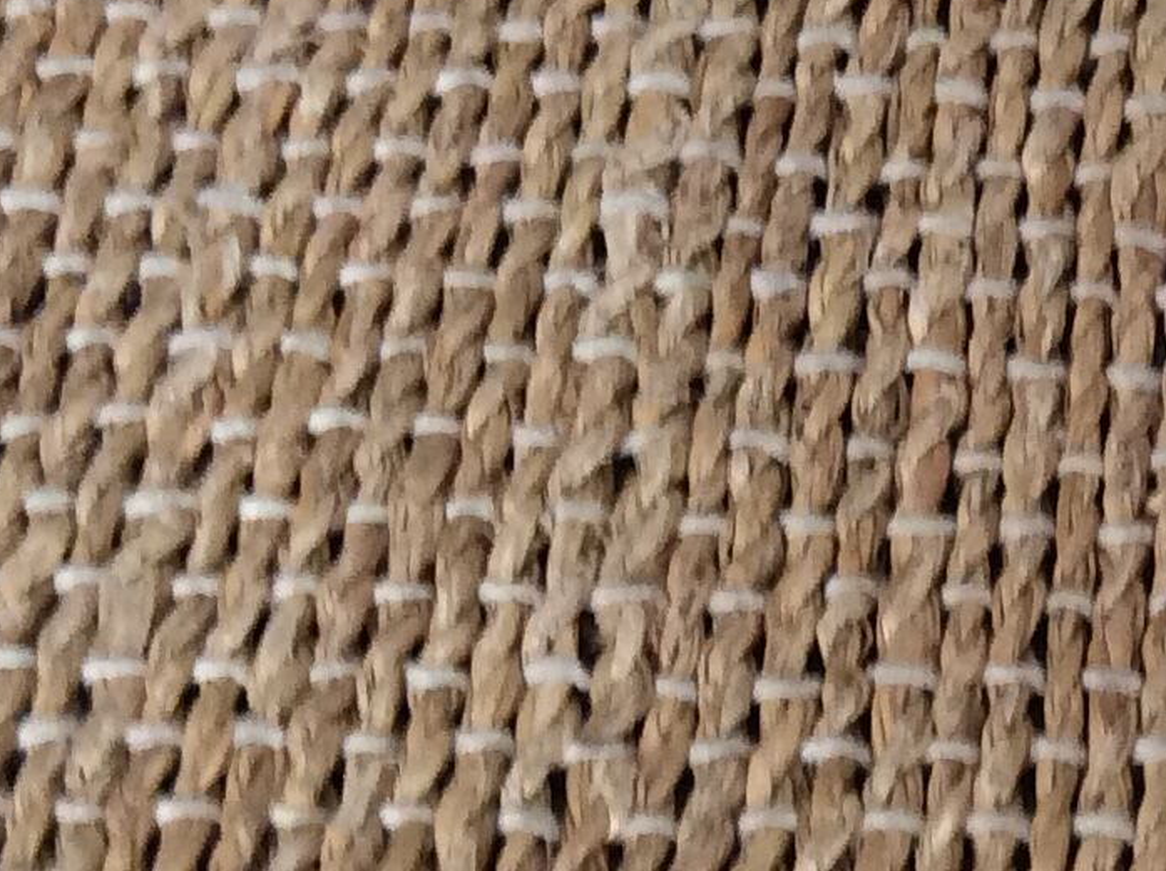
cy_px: 804
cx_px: 1594
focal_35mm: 119
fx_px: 4004
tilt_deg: -57.7
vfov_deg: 12.3
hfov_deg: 15.6
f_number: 2.4
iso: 160
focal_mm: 3.3
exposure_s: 1/25
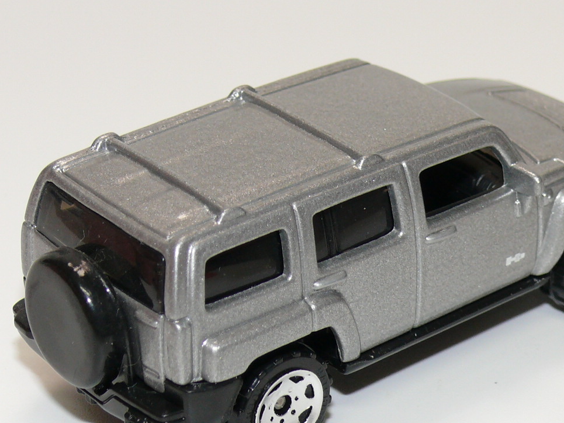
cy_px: 192
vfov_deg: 10.9
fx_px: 2216
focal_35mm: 136
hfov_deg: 14.5
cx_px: 336
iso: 100
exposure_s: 1/30
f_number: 4
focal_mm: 12.1
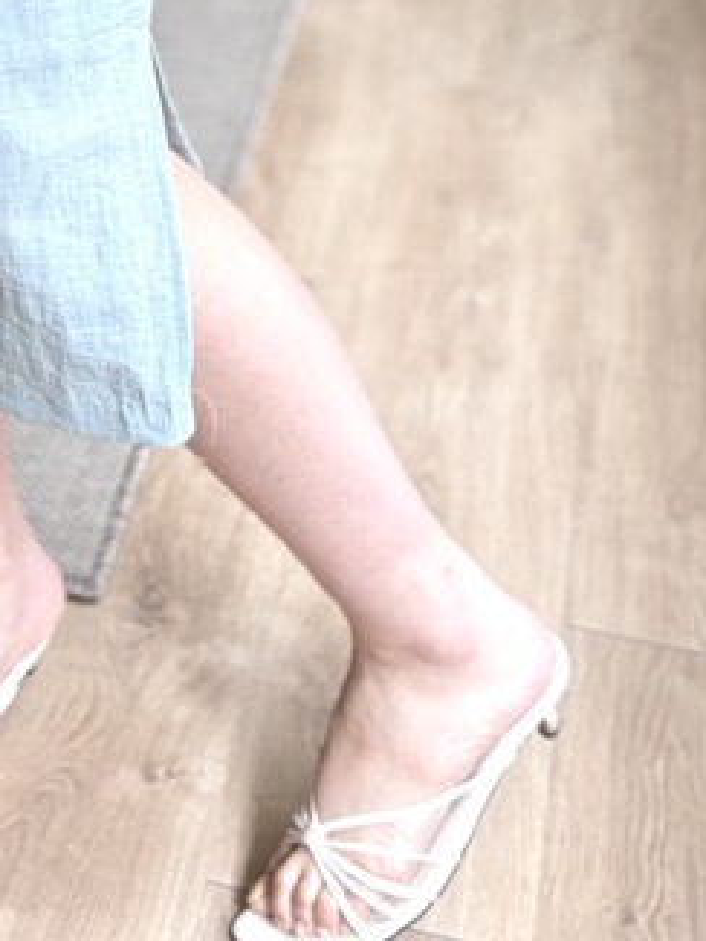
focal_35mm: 80
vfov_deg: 21.0
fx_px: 2174
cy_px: -437
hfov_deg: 17.9
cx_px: -26
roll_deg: +1.1
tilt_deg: -15.3
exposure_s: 1/122
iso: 64
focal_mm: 5.96
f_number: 1.6
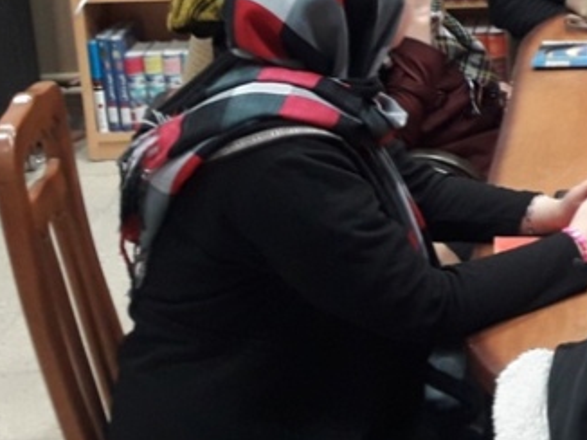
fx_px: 1457
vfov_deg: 16.6
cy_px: -50
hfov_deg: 20.3
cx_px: 823
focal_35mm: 86
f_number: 1.9
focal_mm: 3.7
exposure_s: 1/33
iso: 100
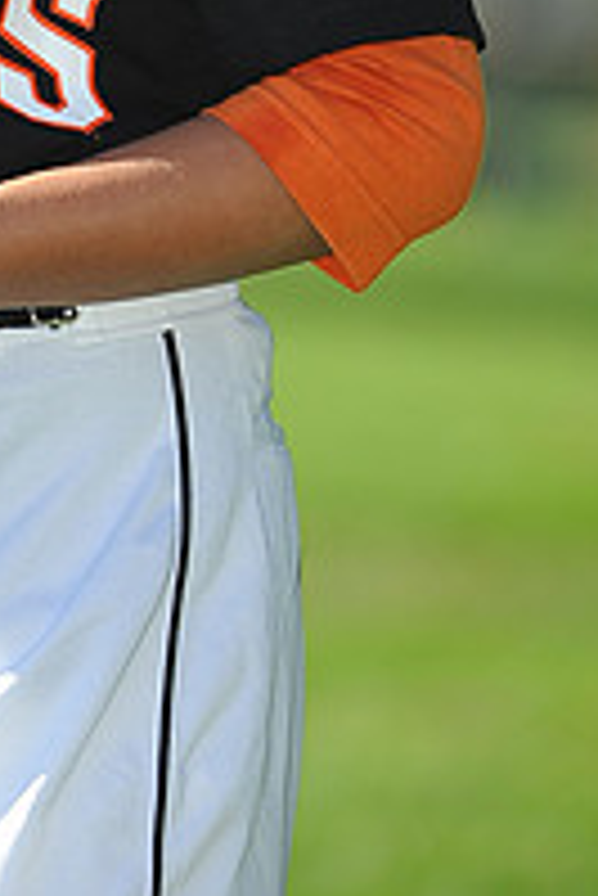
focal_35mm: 509
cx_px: -166
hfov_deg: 2.7
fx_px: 12660
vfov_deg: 4.0
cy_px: -405
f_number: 4.5
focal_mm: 175
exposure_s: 1/800
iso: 200
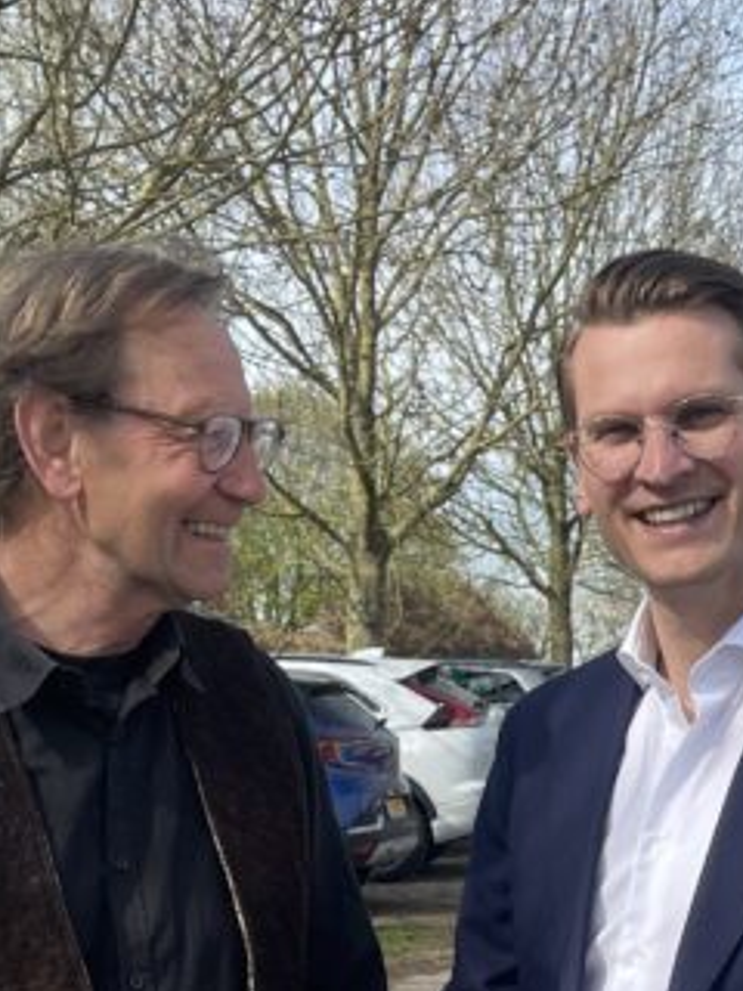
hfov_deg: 18.3
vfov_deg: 23.7
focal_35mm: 80
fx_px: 2290
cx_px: 539
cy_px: 910
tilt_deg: -4.0
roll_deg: -0.1
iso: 32
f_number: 1.6
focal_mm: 5.1
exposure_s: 1/1852
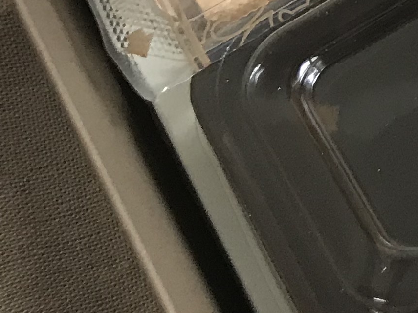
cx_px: 968
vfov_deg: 10.9
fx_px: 1594
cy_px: -115
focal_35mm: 132
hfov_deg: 12.2
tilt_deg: -56.3
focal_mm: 3.99
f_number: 1.8
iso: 40
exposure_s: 1/33
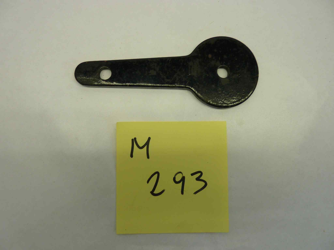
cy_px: 125
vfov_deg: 54.9
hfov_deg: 69.4
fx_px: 241
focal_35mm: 25
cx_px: 167
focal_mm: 4.1
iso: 80
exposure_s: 1/50
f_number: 3.3
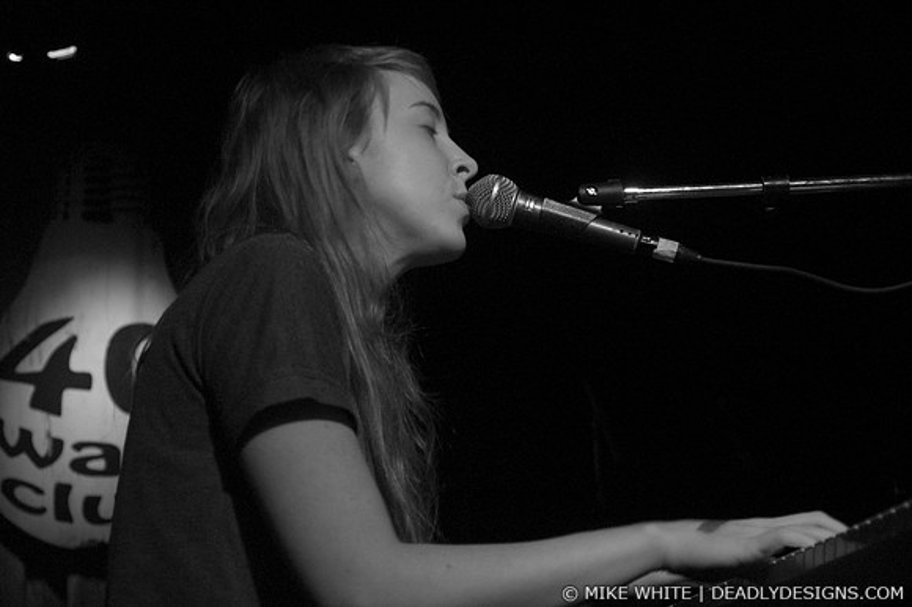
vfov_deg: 18.2
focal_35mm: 75
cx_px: 456
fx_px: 1899
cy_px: 304
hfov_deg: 27.0
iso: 1600
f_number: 4.5
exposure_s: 1/25
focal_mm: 50
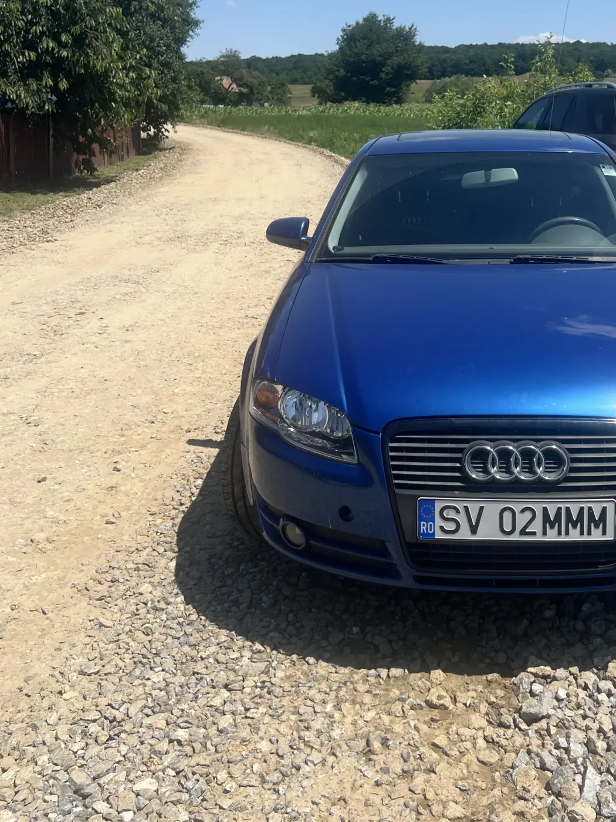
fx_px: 925
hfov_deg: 36.2
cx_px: 441
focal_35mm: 39
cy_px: 288
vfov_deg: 47.2
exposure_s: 1/4630
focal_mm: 5.7
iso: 50
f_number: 1.5
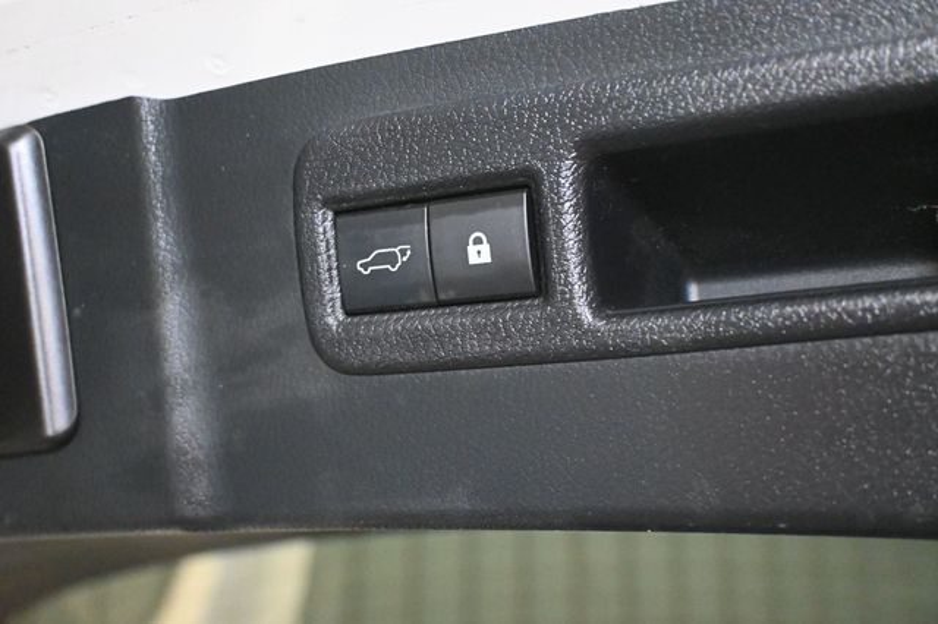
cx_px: 469
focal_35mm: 40
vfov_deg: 33.6
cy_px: 312
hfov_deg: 48.7
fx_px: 1035
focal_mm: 26.5
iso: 11400
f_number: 4.5
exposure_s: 1/60
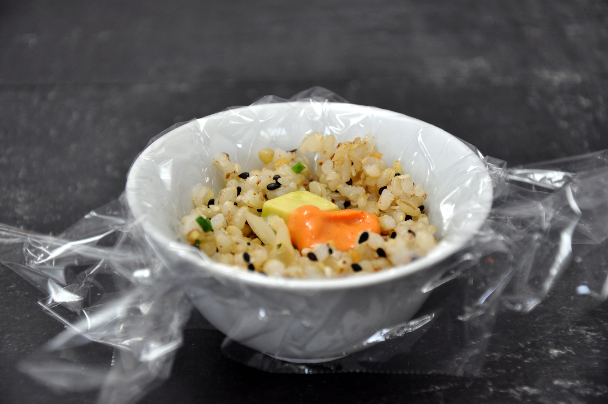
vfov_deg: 12.1
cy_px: 202
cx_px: 304
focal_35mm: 112
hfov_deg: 18.2
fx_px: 1898
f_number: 5.3
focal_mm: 75
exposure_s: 1/25
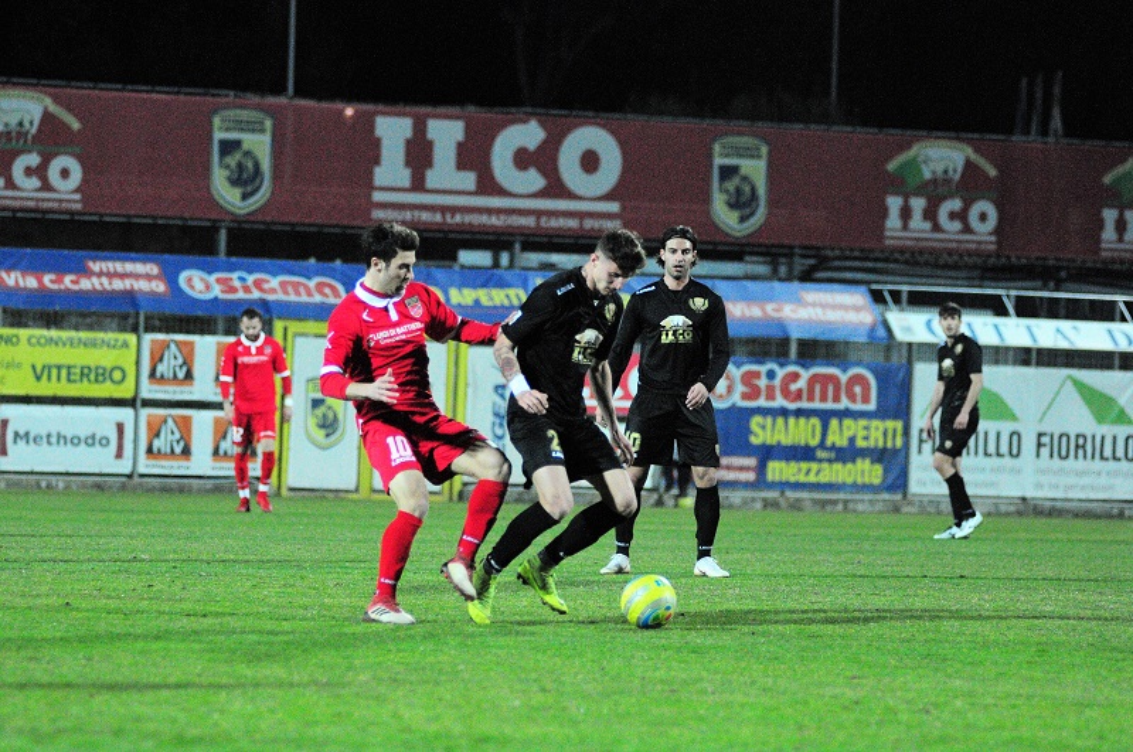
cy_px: 376
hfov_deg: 11.0
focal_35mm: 188
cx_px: 566
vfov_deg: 7.3
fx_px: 5893
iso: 3200
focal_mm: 125
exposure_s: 1/1600
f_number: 2.8
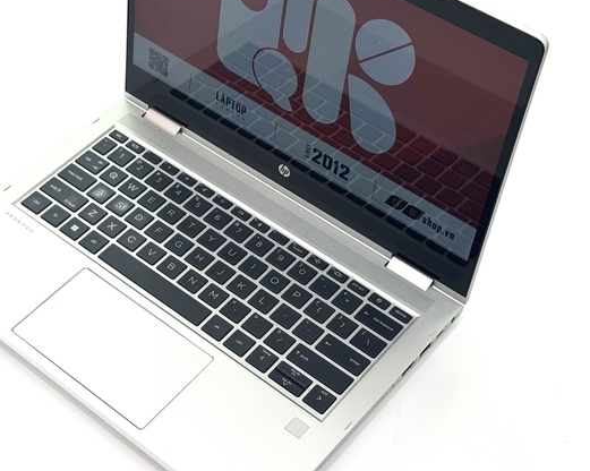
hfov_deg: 26.2
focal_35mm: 72
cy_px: 196
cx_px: 172
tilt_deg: -47.3
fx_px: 1256
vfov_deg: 21.2
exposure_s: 1/129
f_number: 1.78
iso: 50
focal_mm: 6.76
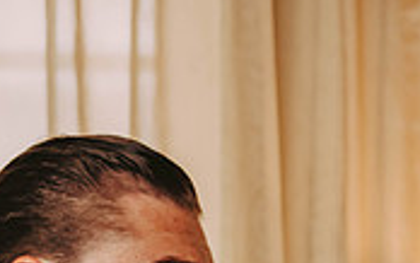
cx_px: 430
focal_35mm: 187
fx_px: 2142
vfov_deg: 6.9
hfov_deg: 11.1
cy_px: 390
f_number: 3.2
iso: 800
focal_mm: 55
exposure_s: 1/250
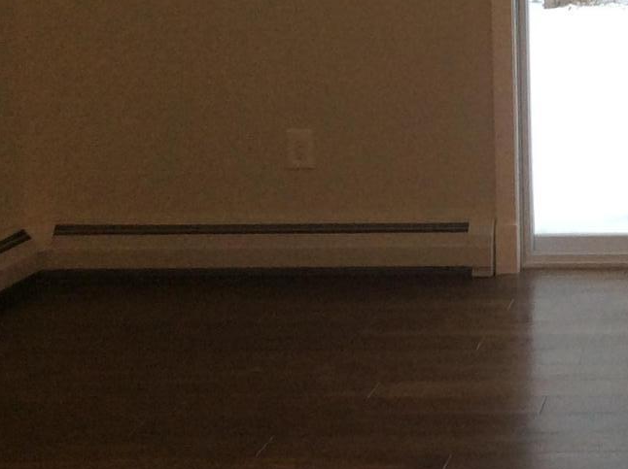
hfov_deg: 18.5
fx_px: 1794
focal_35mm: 99
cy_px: 111
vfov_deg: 14.8
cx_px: 814
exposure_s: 1/60
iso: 40
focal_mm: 3.3
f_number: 2.4
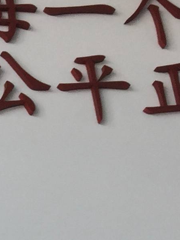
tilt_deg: +19.0
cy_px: 520
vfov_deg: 11.0
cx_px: -263
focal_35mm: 159
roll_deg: +5.6
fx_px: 1103
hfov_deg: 8.5
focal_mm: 4.15
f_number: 2.2
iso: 50
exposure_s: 1/100
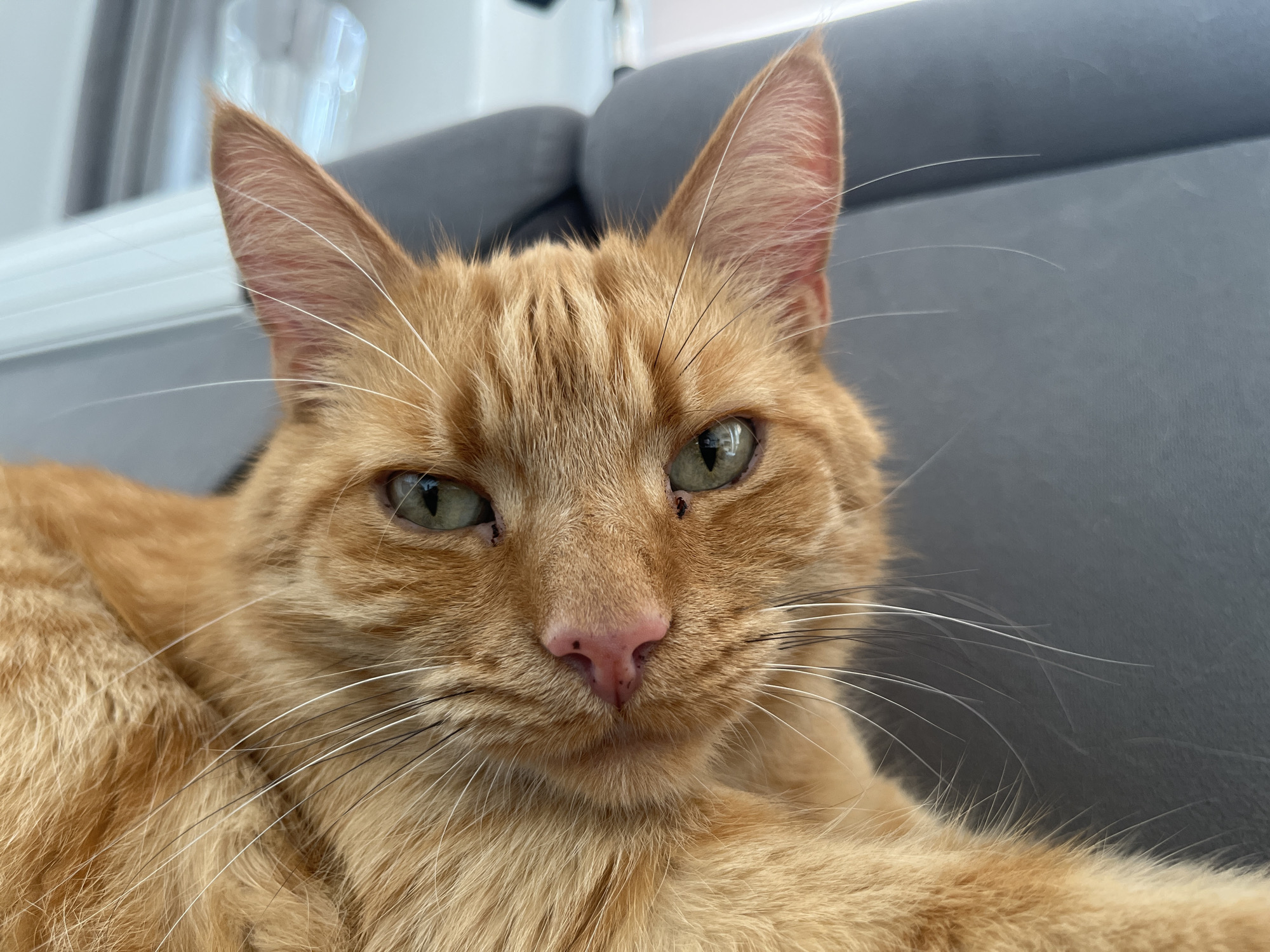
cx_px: 635
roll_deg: -0.7
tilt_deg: +12.8
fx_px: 954
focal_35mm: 26
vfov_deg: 53.1
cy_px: 476
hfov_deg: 67.3
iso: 200
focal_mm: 5.1
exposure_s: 1/60
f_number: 1.6
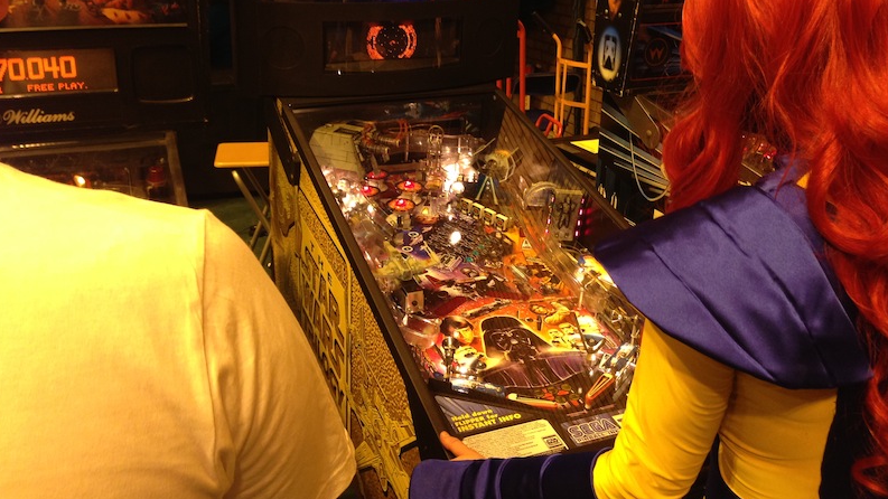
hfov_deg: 54.0
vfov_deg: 31.7
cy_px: 168
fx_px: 871
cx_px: 441
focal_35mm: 37
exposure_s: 1/20
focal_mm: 4.12
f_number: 2.4
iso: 100
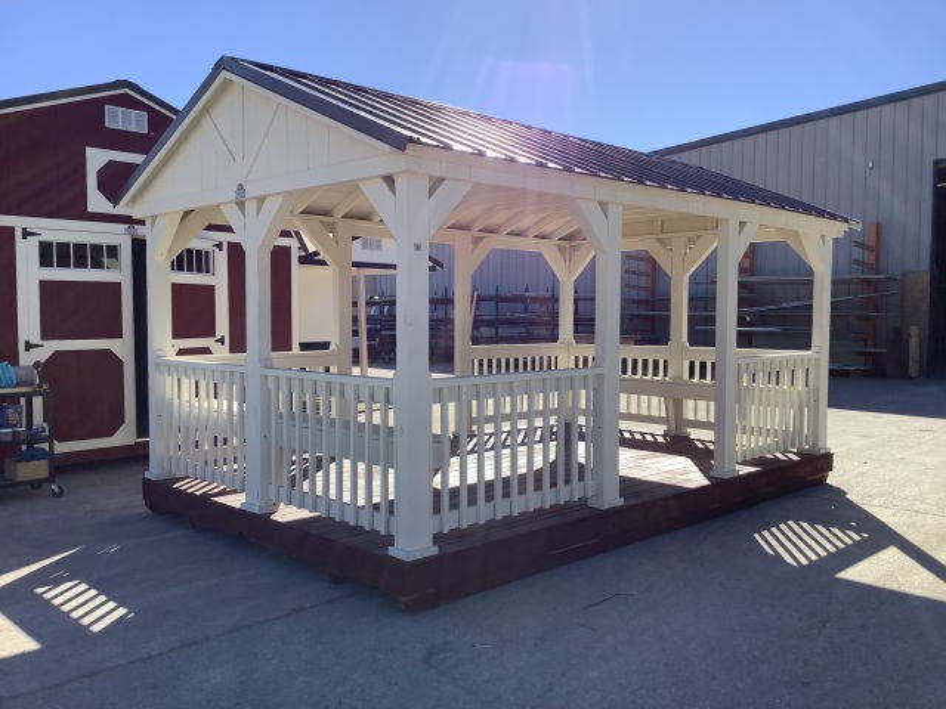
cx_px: 473
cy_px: 354
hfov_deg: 58.4
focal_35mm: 31
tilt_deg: -3.1
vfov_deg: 45.4
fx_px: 847
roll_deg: -1.1
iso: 25
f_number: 2.4
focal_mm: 3.3
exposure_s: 1/1381
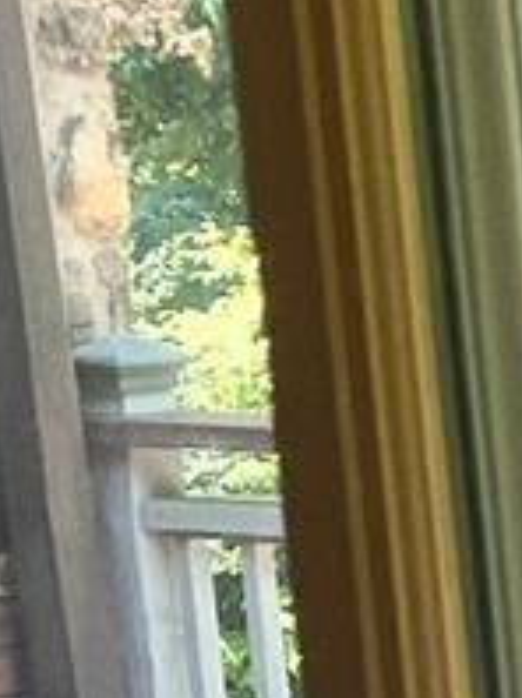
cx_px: 1573
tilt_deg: -12.6
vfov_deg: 9.6
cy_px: 945
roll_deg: +1.7
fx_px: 4070
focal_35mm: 202
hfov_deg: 6.7
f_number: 1.5
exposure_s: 1/259
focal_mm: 5.7
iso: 40
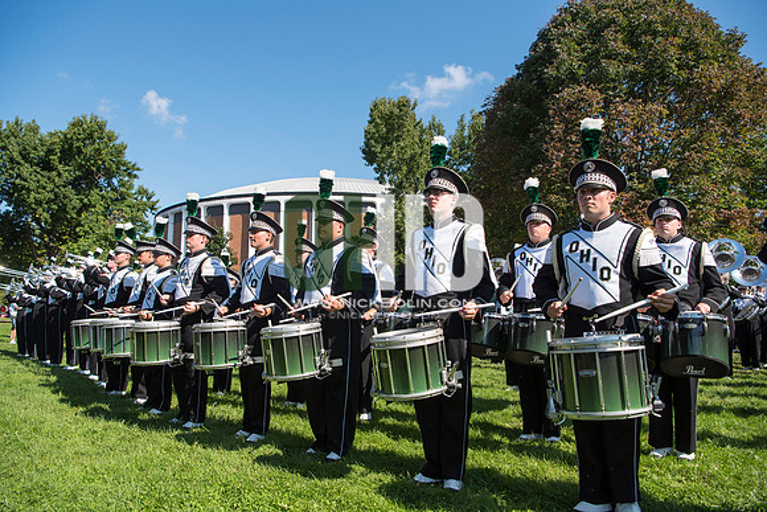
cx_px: 384
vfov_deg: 53.2
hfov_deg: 73.7
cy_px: 256
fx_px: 511
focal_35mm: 24
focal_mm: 24
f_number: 5.6
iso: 200
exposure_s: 1/1250
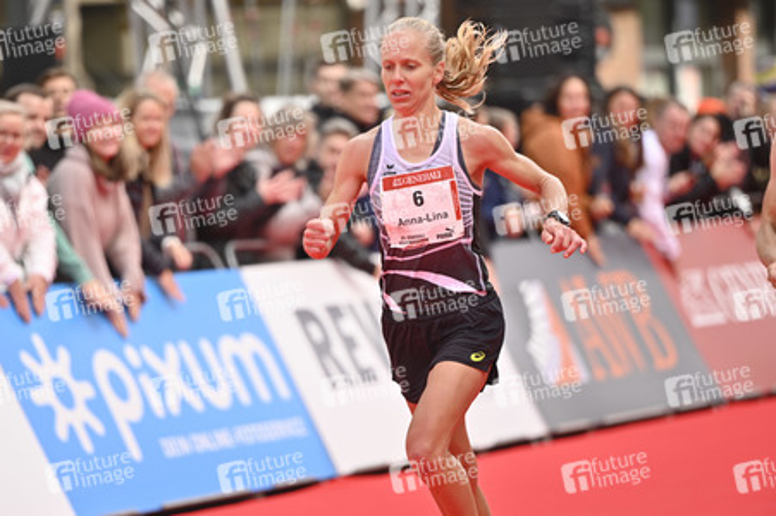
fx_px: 4308
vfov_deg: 6.9
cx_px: 388
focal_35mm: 200
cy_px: 258
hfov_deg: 10.3
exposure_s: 1/800
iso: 200
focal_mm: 200
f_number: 2.8
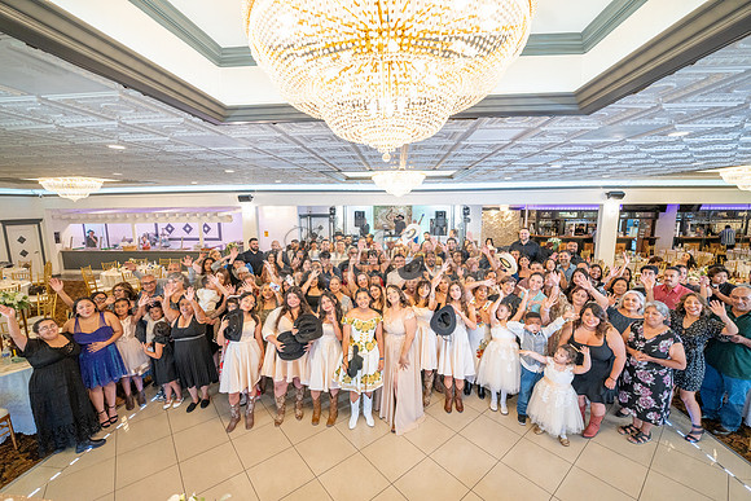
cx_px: 376
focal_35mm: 15
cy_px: 250
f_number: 2.8
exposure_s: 1/125
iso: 1000
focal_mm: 14.6
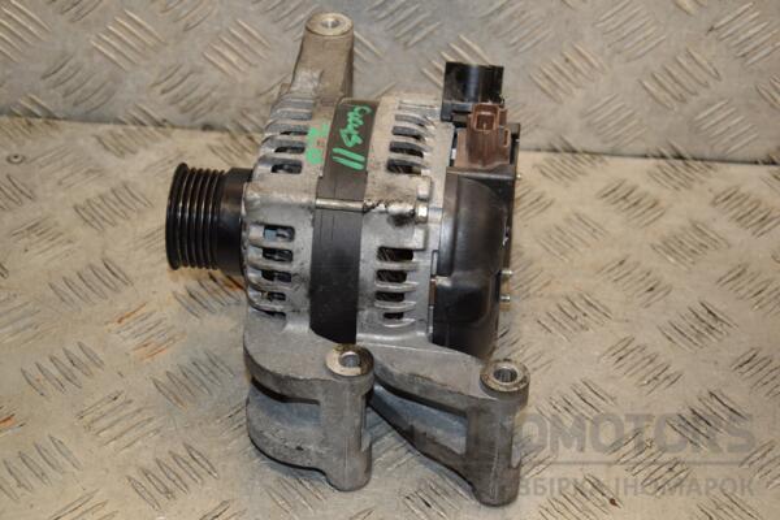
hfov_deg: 27.0
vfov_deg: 18.2
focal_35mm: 75
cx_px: 390
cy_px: 260
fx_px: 1625
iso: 800
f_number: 6.3
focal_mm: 50
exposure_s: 1/200
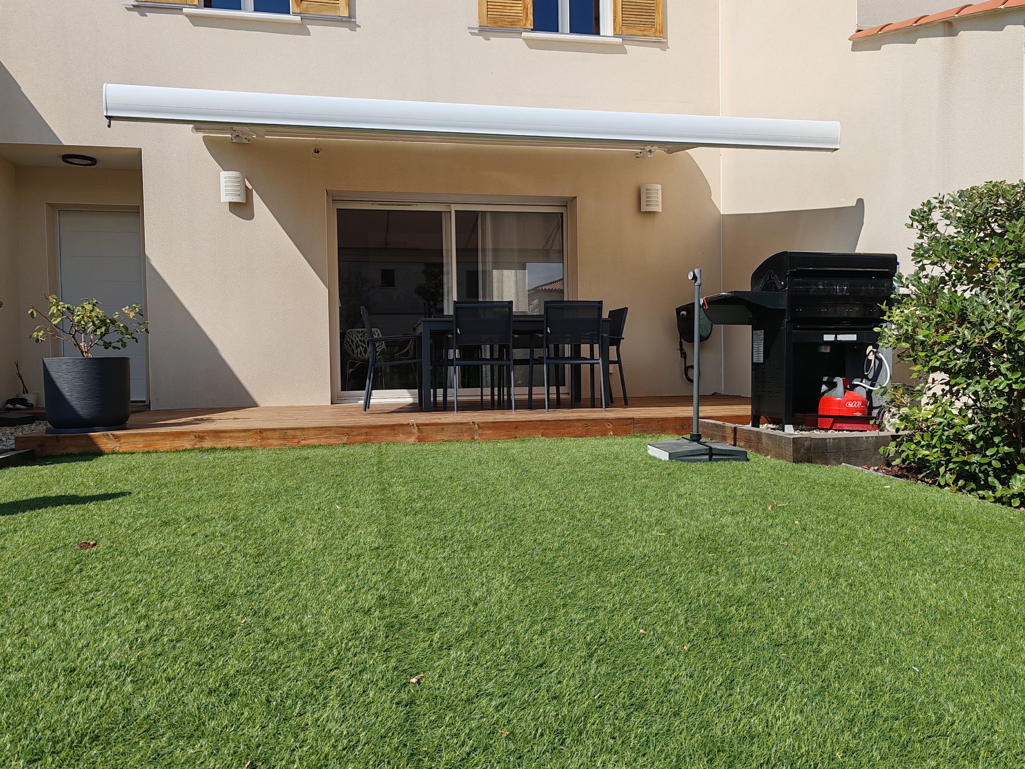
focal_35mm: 27
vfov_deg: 51.4
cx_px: 512
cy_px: 384
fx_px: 799
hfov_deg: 65.3
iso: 50
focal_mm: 6.12
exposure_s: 1/1100
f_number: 1.9
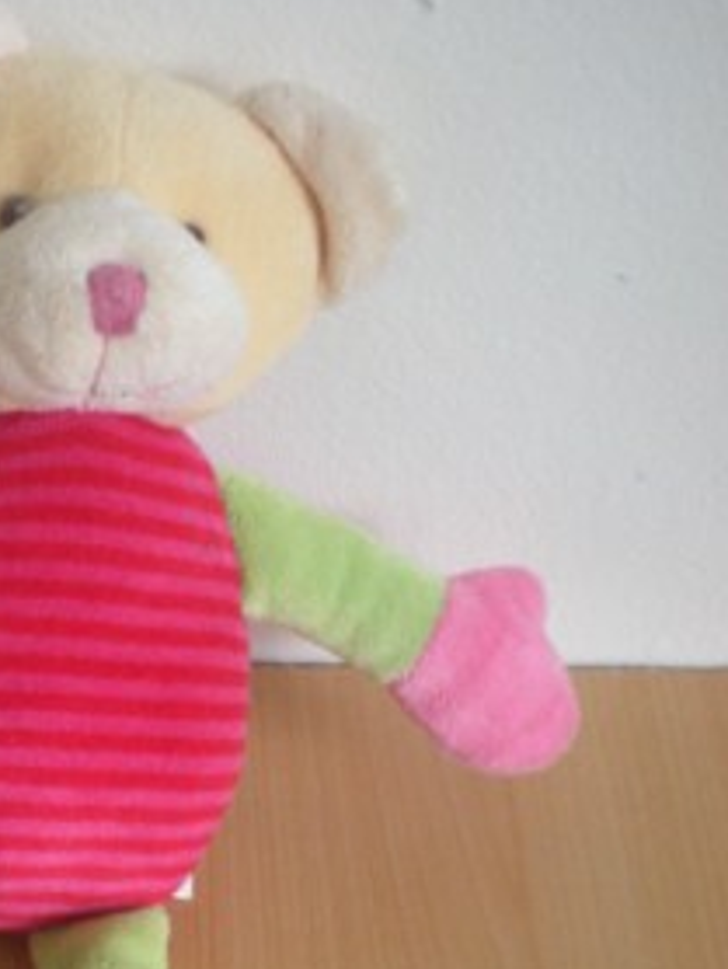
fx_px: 1988
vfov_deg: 26.8
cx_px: 77
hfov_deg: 20.4
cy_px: 781
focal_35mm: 71
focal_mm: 6.3
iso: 200
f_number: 3.1
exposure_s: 1/19.4
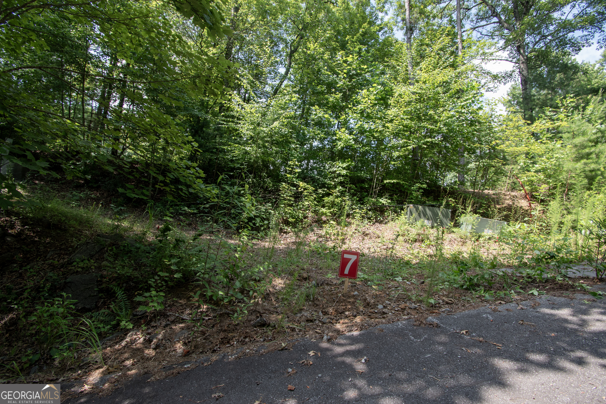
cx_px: 303
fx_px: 252
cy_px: 202
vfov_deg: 77.3
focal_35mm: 15
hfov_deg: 100.4
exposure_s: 1/160
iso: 200
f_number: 6.3
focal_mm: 10
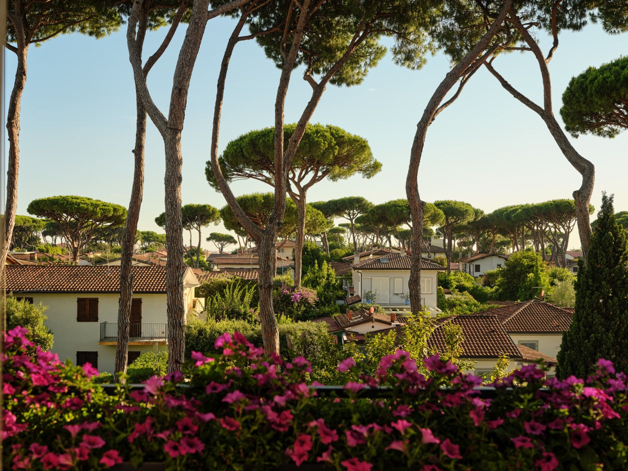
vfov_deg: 38.7
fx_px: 671
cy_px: 236
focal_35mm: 37
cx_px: 314
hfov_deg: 50.1
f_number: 6.4
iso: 500
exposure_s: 1/400
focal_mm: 46.9
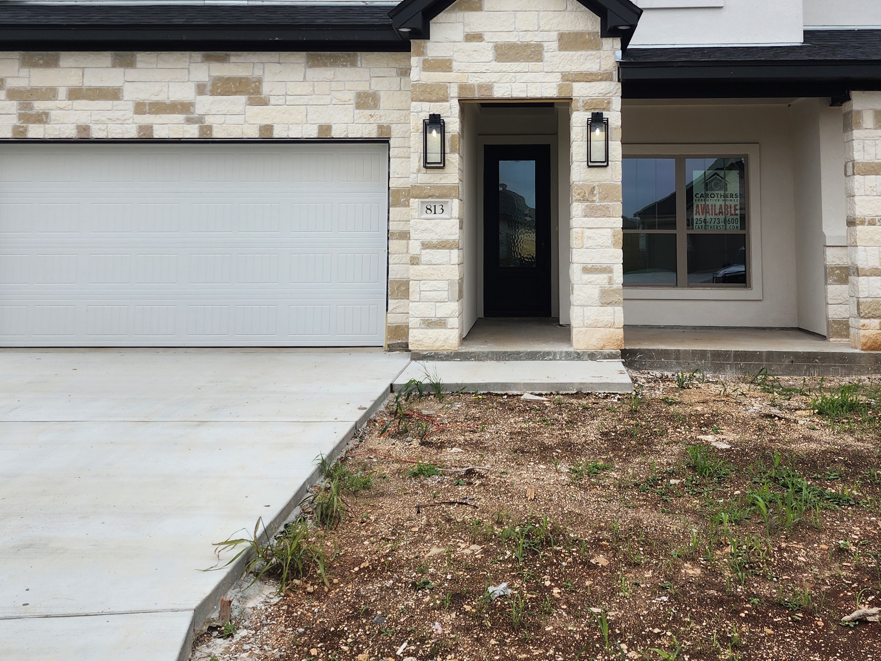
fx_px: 942
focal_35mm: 37
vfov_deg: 37.6
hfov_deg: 50.0
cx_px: 503
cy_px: 157
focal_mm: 6.4
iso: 12
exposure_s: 1/714
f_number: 1.8
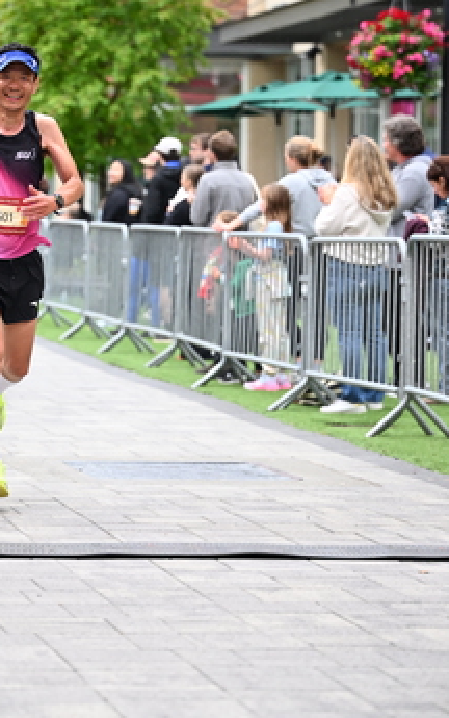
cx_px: 93
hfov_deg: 8.7
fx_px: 2953
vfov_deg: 13.8
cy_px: 329
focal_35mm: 151
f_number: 2.8
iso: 1250
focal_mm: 93
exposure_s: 1/1600
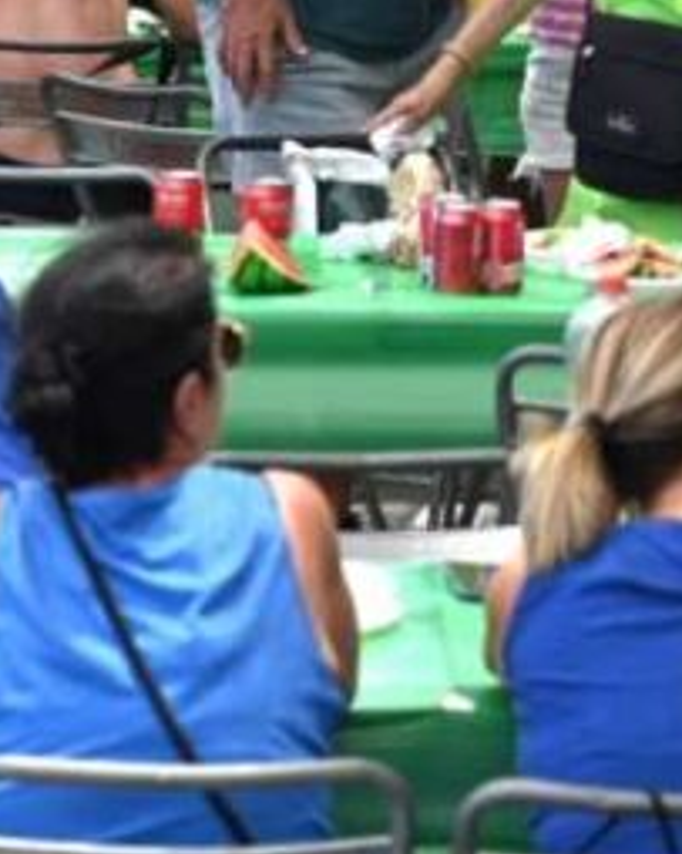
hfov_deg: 5.9
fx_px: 6589
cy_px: -227
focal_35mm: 261
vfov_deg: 7.3
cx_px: 420
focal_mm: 69
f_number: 5
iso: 400
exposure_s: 1/667
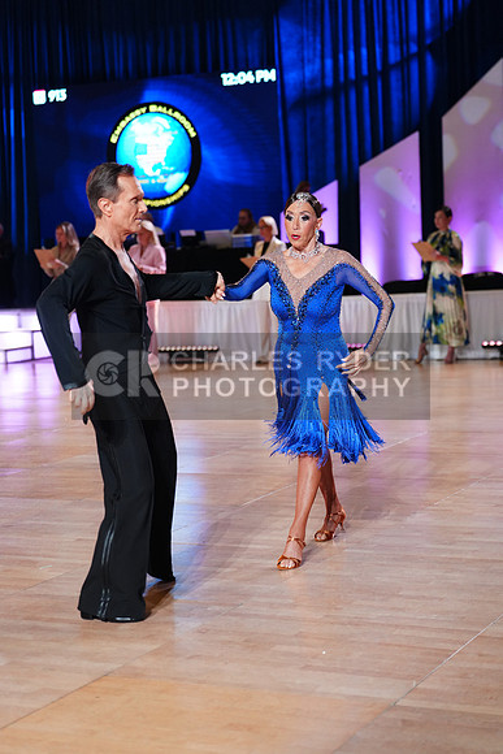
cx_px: 252
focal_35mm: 70
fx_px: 1466
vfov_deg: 28.8
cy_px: 377
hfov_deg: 19.5
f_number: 2.8
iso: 2000
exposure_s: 1/400
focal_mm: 70
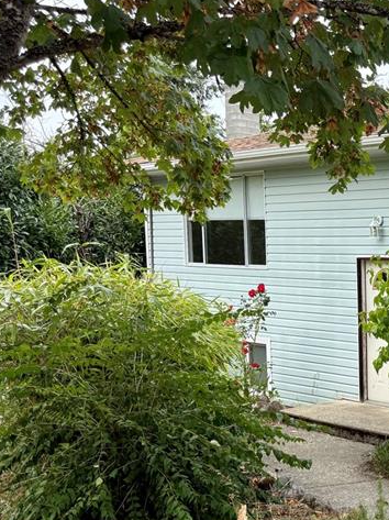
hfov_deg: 24.4
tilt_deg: -6.4
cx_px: 510
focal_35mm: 52
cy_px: 355
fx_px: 780
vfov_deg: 36.4
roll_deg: -0.5
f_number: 1.78
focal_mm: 6.76
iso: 100
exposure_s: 1/1361
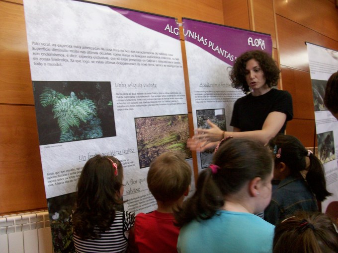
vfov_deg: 41.8
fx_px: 332
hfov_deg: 54.0
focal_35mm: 34
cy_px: 126
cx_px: 169
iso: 160
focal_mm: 5.7
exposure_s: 1/21.4
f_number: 2.8
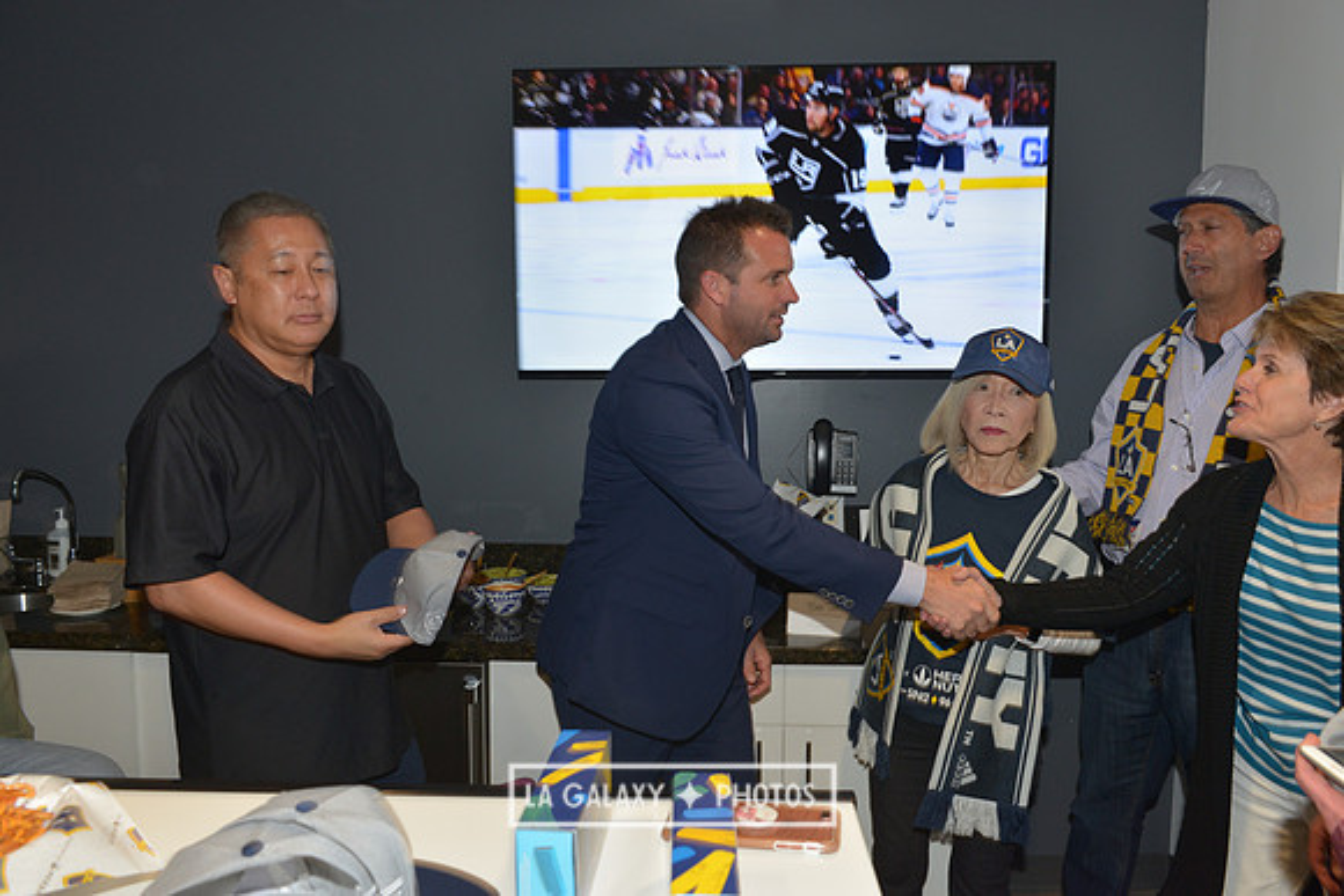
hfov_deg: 63.6
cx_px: 672
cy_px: 448
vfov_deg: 45.0
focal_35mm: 29
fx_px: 1083
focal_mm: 29
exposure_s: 1/60
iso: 800
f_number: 7.1
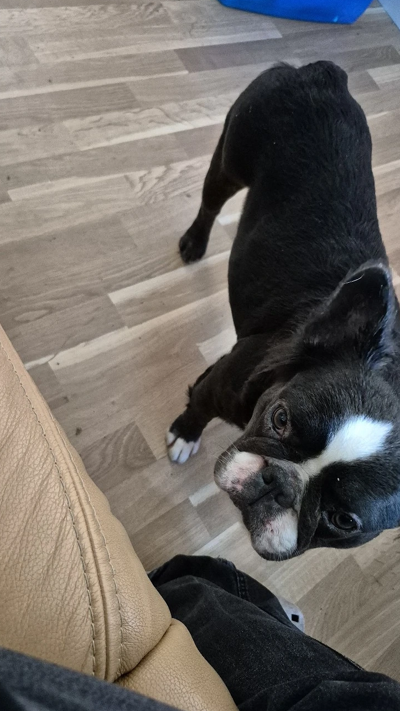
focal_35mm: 26
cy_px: 352
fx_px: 490
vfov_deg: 71.9
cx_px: 211
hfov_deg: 44.4
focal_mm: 5.4
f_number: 1.8
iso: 2500
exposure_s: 1/100
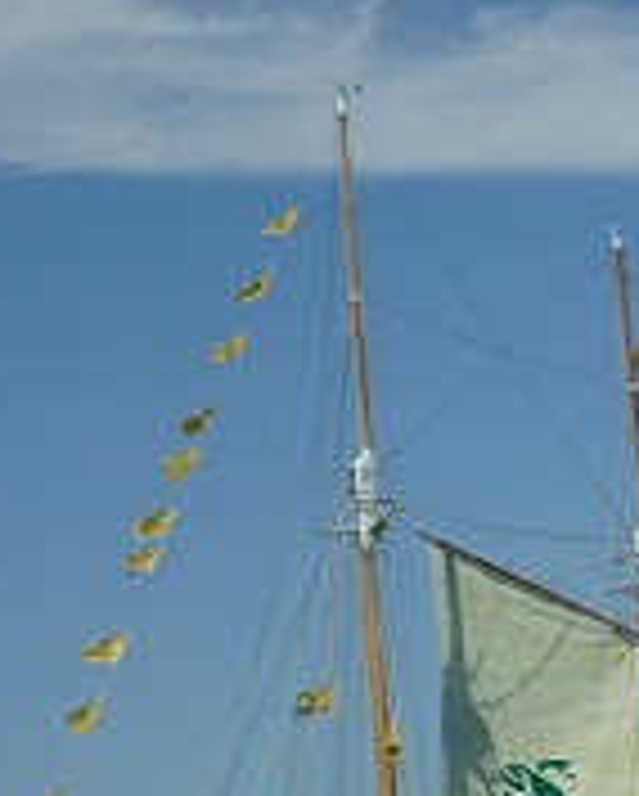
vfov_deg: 12.4
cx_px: 1062
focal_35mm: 154
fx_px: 3634
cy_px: 677
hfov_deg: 9.7
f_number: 13
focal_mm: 10
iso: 100
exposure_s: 1/125
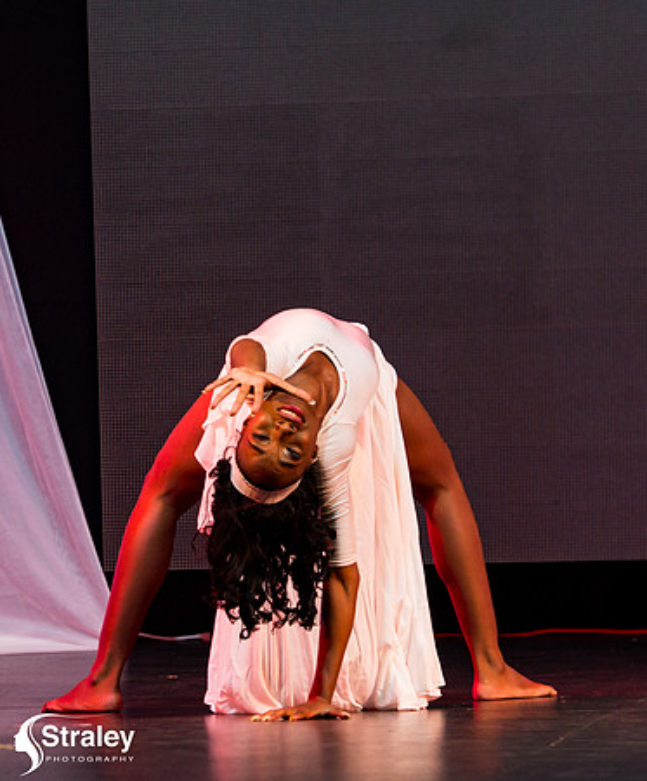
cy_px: 416
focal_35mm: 249
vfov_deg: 7.7
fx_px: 5825
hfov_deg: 6.4
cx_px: 342
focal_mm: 135
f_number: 5
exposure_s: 1/160
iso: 3200
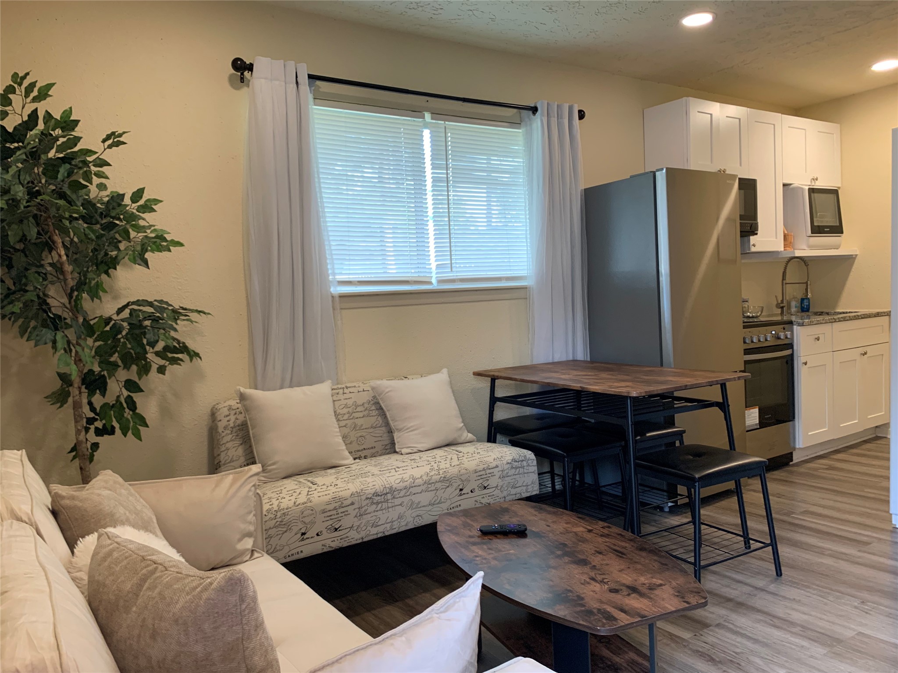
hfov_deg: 67.3
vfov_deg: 53.1
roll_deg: +2.2
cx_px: 449
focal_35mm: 26
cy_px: 336
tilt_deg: -4.0
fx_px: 674
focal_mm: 4.25
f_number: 1.8
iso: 125
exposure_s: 1/60
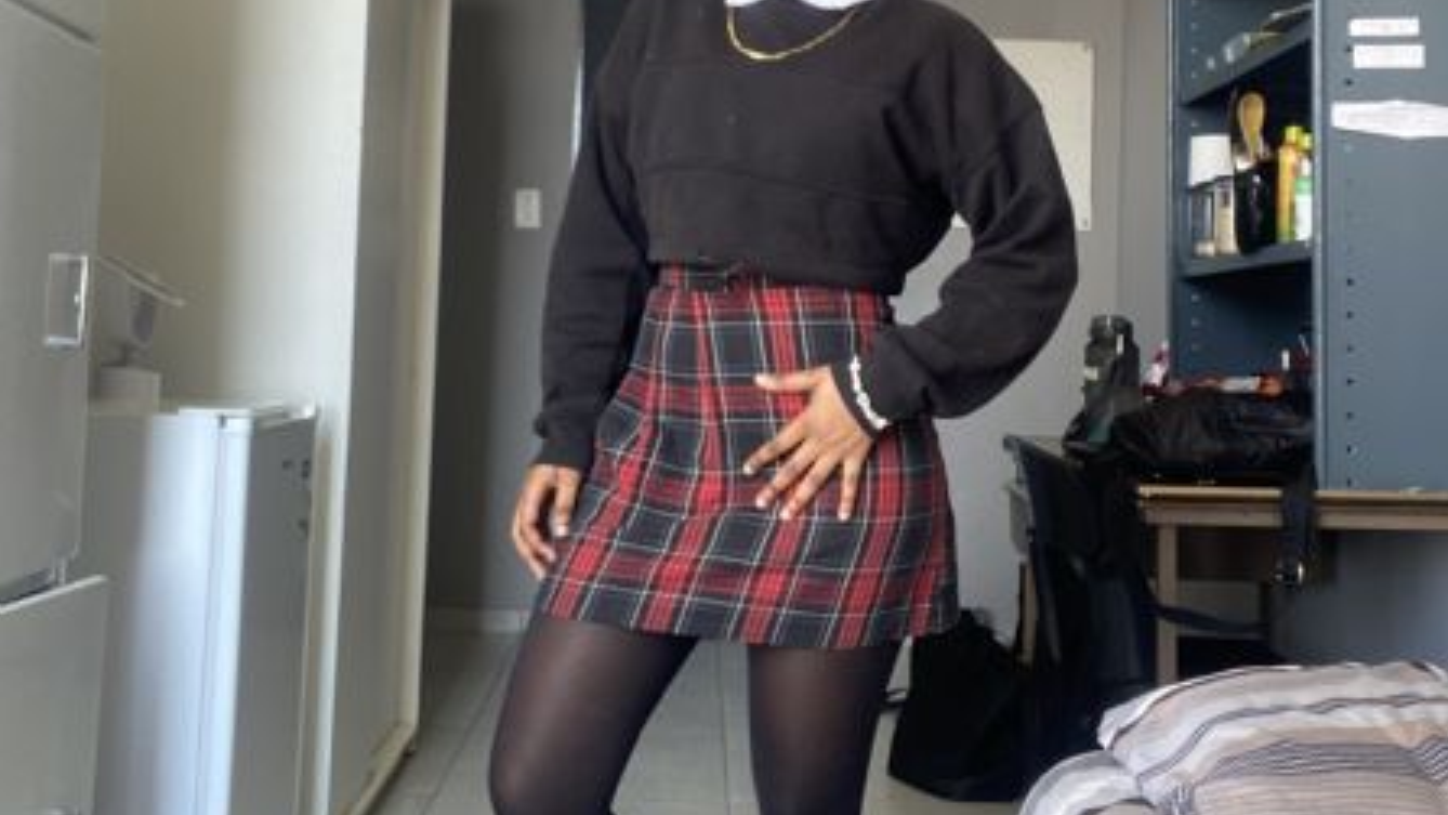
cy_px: 218
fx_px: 1690
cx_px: 727
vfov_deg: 26.8
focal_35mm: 44
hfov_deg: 46.4
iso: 160
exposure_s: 1/60
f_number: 2.2
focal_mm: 2.71
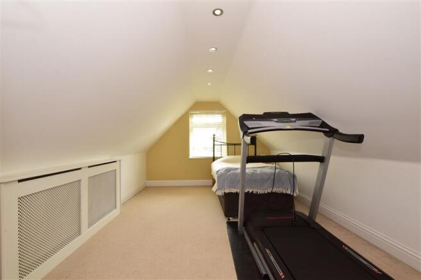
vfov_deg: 77.3
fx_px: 175
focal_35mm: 15
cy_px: 140
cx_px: 210
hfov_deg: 100.4
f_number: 22
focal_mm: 10
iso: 400
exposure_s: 1/8
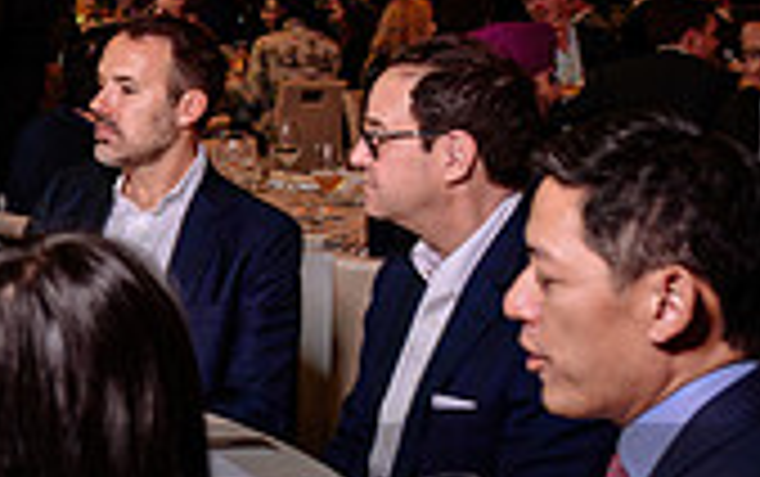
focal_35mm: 88
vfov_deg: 14.5
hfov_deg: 21.0
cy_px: -43
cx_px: -270
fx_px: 1825
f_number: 4
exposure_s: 1/50
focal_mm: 24
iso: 1000
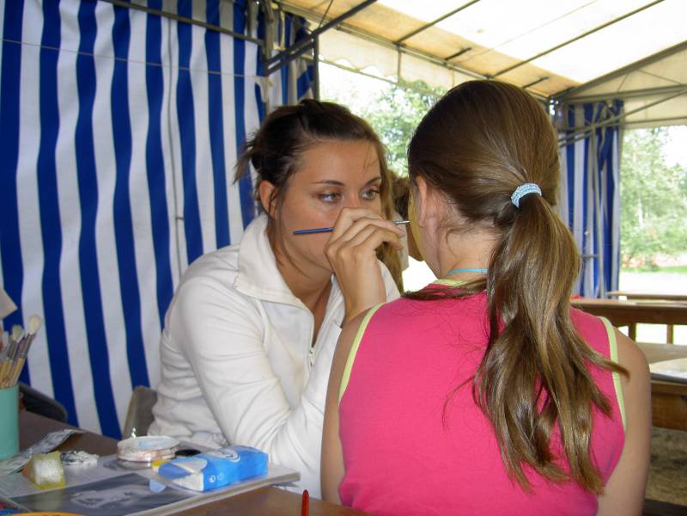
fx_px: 774
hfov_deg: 47.9
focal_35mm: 39
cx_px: 344
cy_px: 258
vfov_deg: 36.8
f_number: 2.8
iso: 100
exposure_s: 1/60
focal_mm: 8
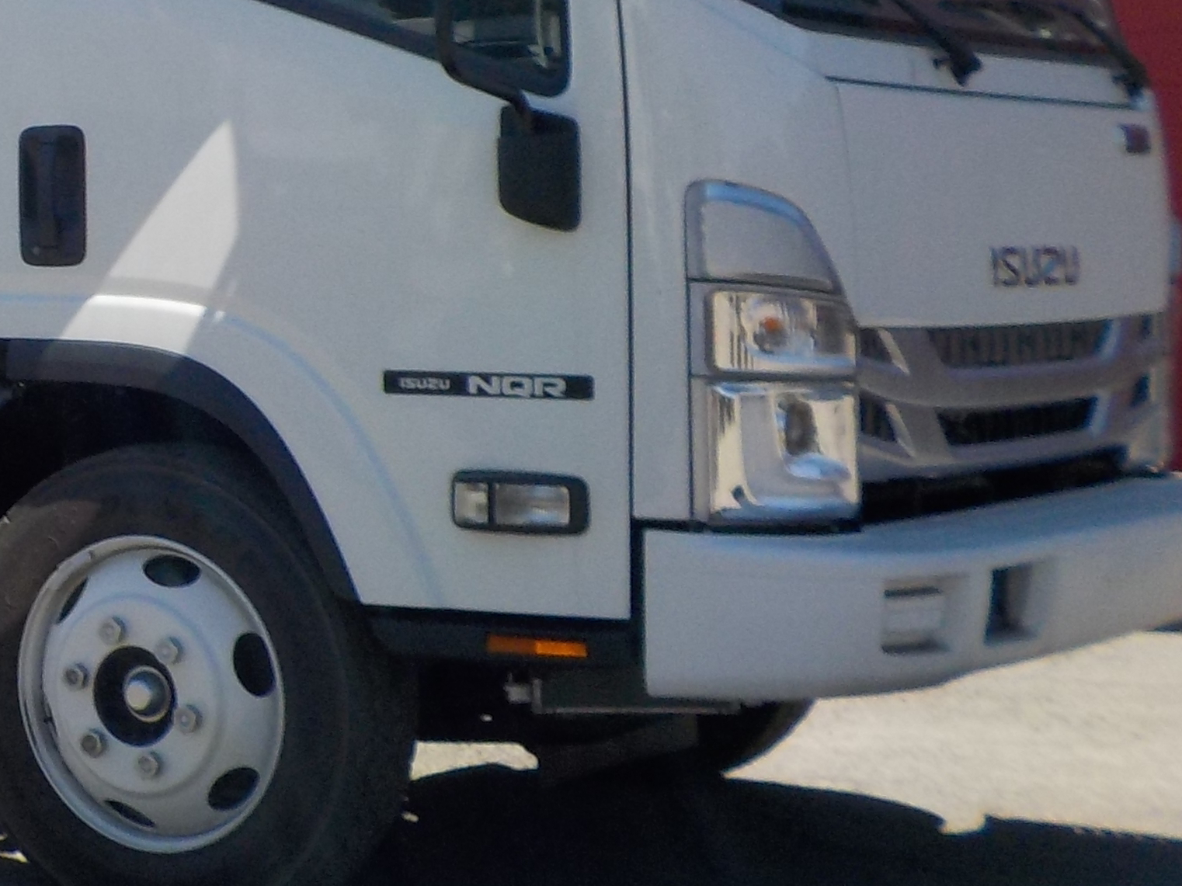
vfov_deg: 17.9
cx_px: -340
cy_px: 210
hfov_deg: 21.6
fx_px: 2800
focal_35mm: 82
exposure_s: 1/800
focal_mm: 4.1
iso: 125
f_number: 3.3
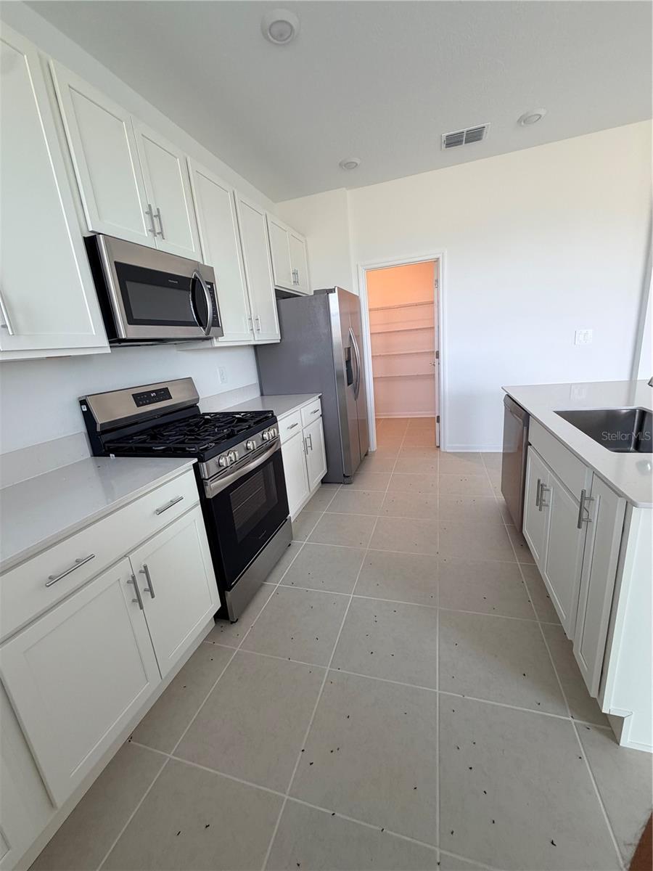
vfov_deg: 102.1
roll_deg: +5.0
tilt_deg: -14.6
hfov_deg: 85.7
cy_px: 436
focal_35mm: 14
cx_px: 326
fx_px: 352
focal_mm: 2.22
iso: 160
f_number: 2.2
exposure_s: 1/120
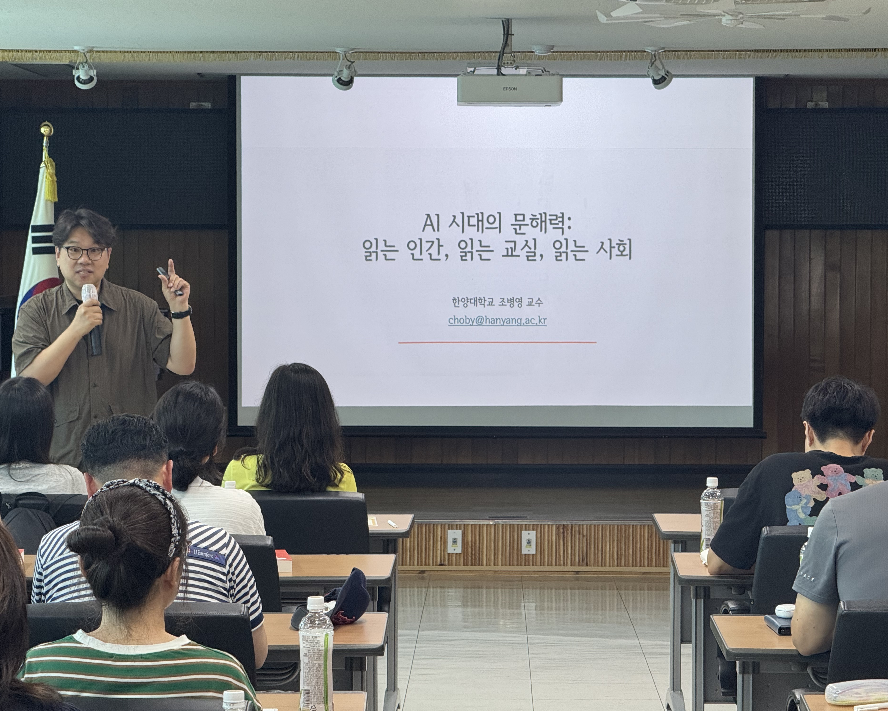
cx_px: 464
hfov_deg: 15.3
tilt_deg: -2.1
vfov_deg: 12.2
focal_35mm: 126
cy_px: 354
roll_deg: +0.1
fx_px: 3312
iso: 160
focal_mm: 15.66
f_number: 2.8
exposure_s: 1/120
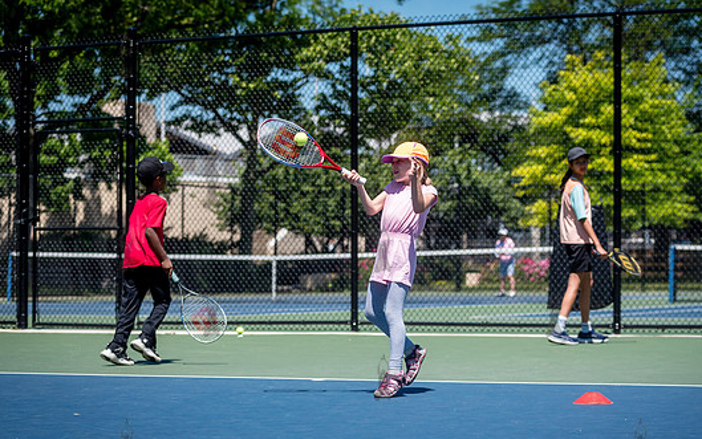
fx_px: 2143
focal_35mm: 112
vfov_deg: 11.7
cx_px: 382
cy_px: 249
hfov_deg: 18.6
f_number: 5
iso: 200
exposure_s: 1/1600
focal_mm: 100
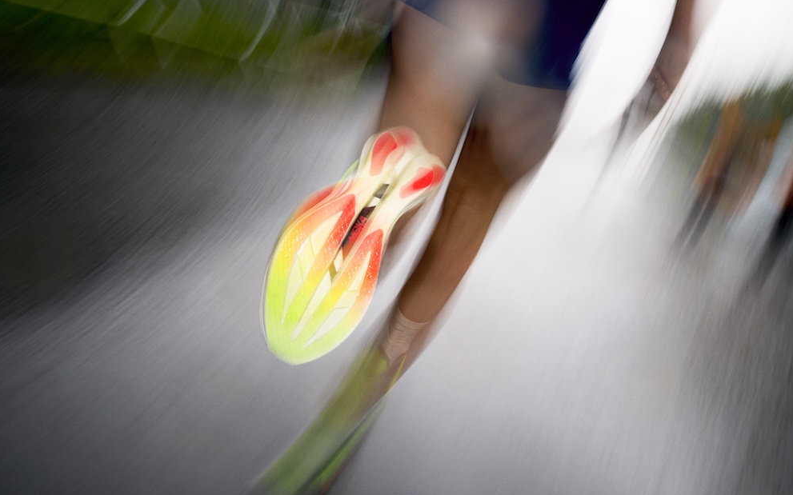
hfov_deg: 54.0
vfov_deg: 35.3
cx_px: 396
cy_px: 240
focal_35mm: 36
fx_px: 778
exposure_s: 1/20
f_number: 14
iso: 500
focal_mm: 35
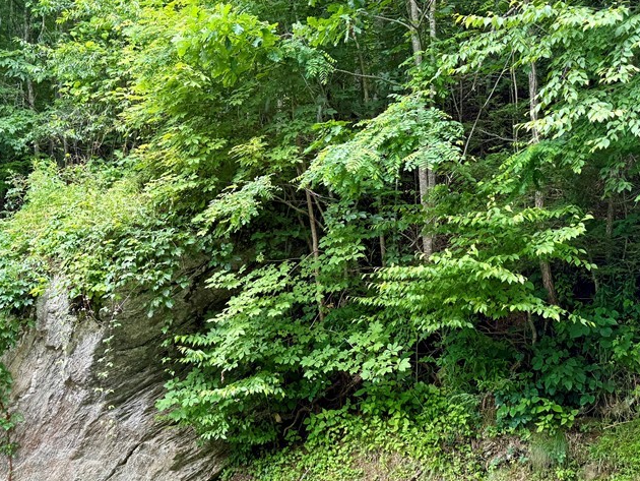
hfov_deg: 47.2
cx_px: 223
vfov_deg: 36.8
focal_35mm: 39
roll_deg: -5.3
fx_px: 721
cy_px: 243
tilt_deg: +10.3
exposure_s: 1/121
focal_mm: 6.76
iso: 100
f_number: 1.78
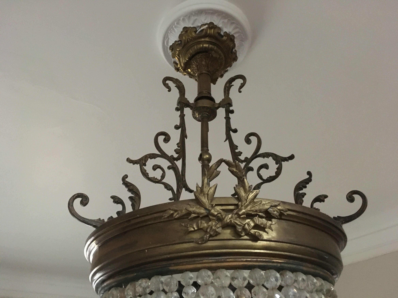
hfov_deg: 61.7
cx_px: 199
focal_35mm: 29
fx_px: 333
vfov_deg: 48.2
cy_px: 149
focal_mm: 4.15
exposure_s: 1/17
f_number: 2.2
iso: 640
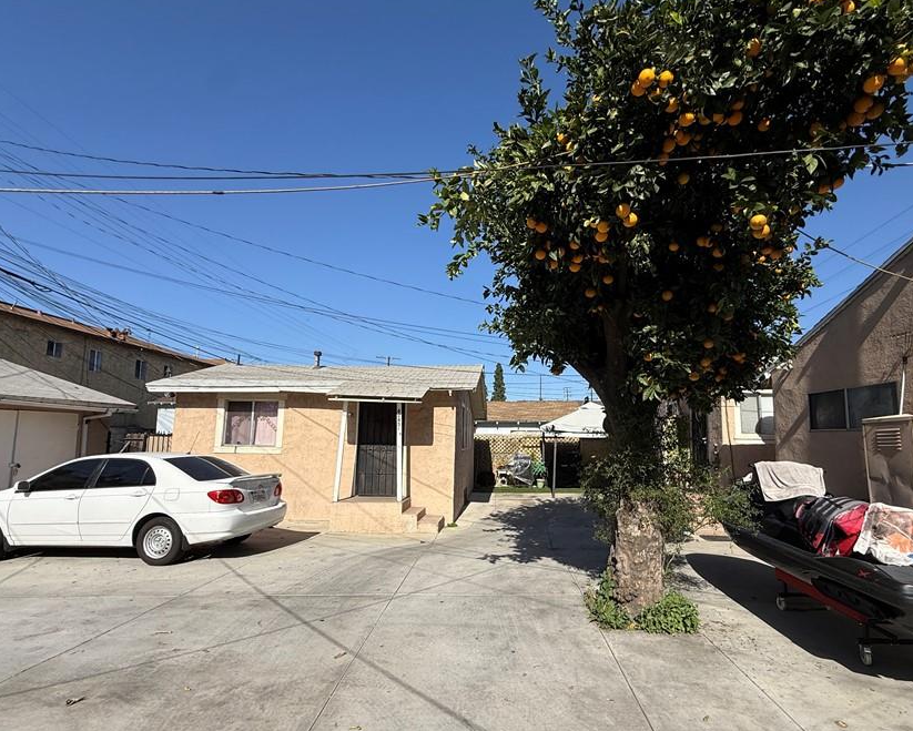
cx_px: 491
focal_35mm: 17
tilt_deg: +5.8
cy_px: 397
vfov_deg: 76.8
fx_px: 460
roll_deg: -1.2
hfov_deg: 89.5
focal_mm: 2.22
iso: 50
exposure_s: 1/2611
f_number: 2.2
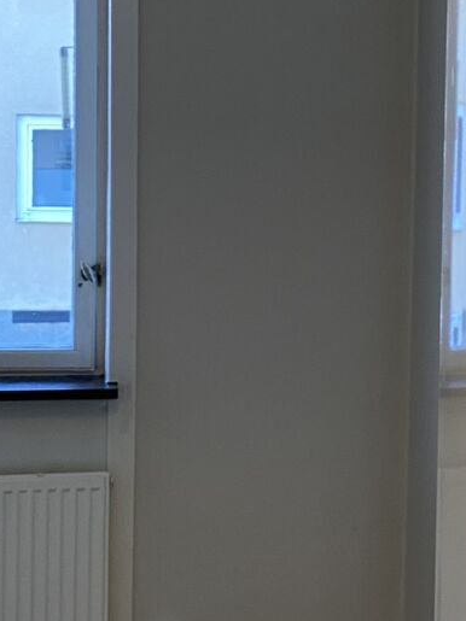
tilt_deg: -2.0
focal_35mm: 97
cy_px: 265
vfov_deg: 20.2
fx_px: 1742
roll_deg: -1.7
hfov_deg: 15.0
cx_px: 456
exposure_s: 1/50
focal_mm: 4.25
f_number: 1.8
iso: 64
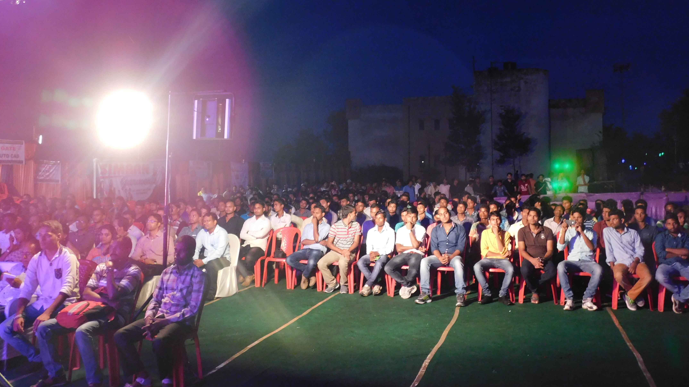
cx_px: 341
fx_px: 639
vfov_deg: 33.6
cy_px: 146
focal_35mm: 35
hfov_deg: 56.6
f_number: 3.2
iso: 400
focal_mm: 5.3
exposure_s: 1/13
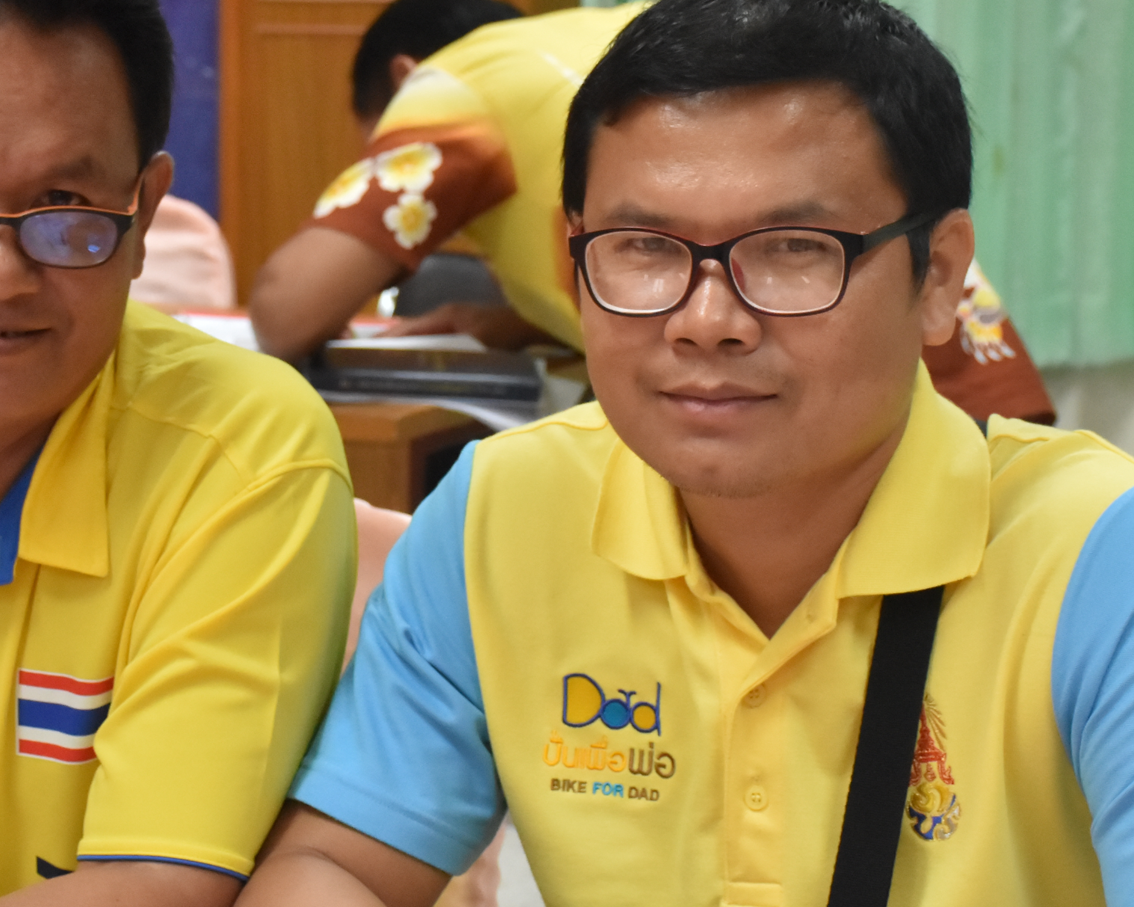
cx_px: 365
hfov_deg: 16.3
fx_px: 3960
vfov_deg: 13.1
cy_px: 543
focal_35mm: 118
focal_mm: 42
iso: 2000
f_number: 6.3
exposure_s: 1/160
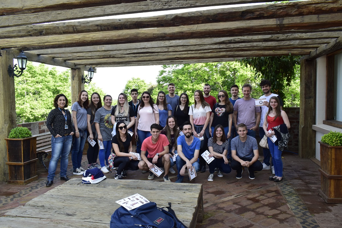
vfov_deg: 43.6
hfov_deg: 61.9
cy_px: 114
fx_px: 285
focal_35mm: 30
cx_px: 171
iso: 400
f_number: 9
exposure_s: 1/160
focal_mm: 20
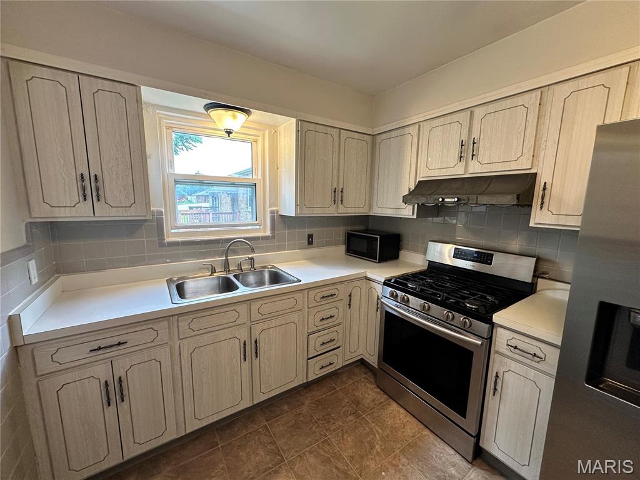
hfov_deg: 102.1
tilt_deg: -8.0
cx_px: 320
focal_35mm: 14
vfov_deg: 85.7
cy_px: 240
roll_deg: -1.3
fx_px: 259
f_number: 2.2
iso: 200
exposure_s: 1/120
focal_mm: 2.22
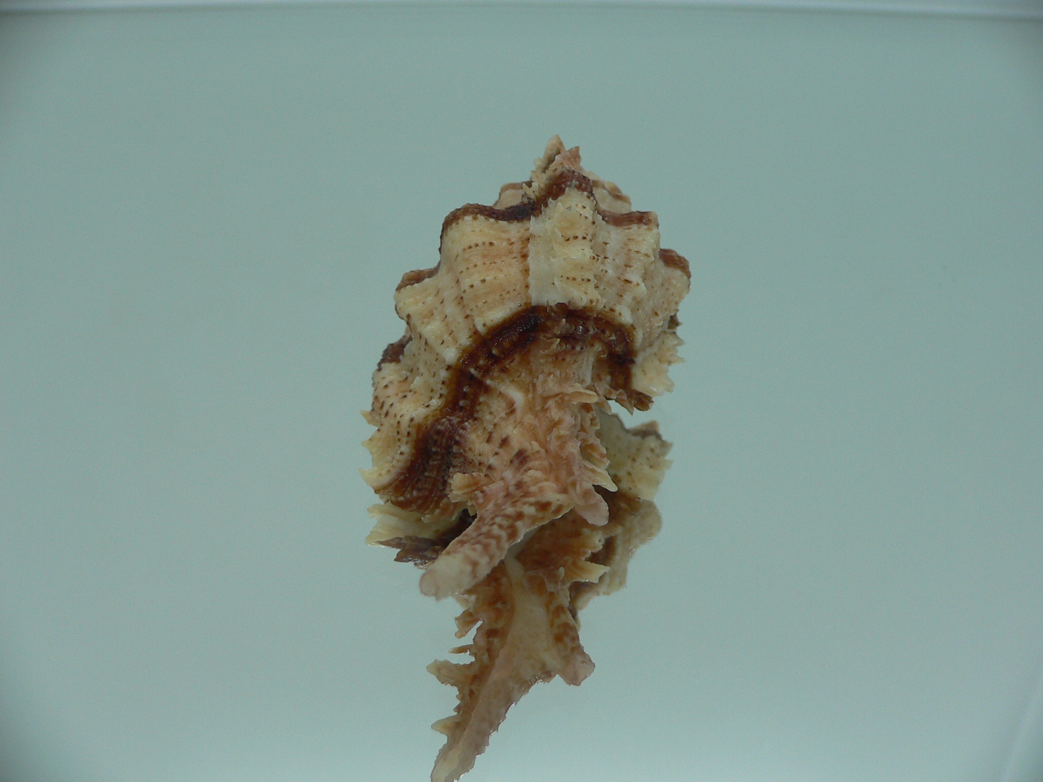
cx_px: 522
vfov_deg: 40.7
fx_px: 1055
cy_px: 391
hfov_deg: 52.6
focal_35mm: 35
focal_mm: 4.6
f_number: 2.8
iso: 80
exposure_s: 1/60
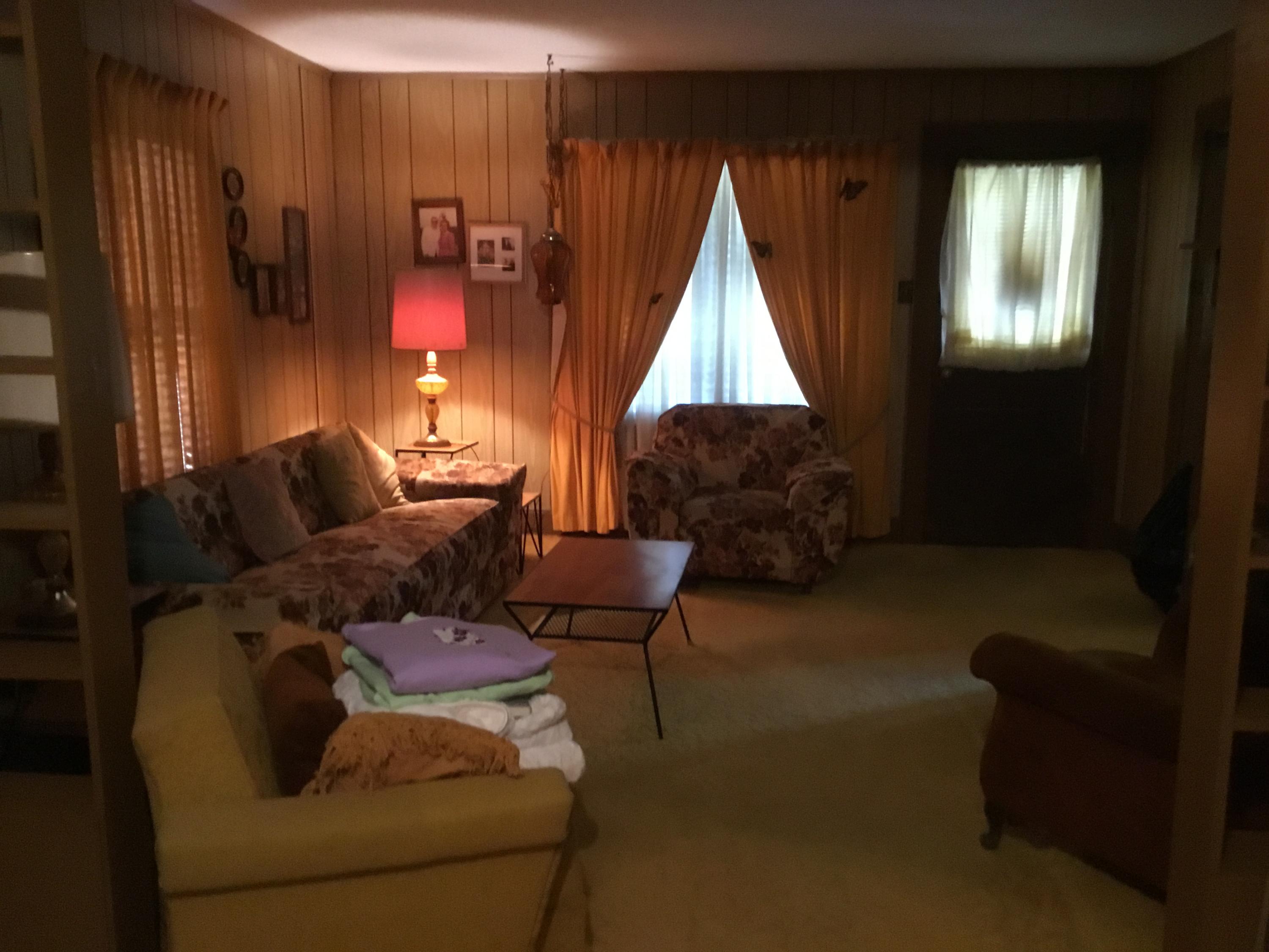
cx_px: 634
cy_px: 476
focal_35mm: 31
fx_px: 1136
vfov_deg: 45.4
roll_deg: +1.0
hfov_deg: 58.4
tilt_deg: -7.8
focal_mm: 3.3
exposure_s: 1/15
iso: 320
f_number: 2.4
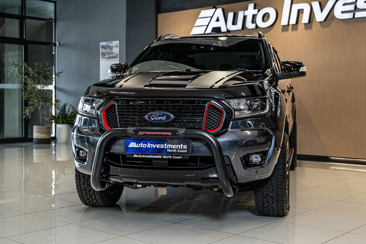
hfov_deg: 39.6
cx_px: 183
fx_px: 508
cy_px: 122
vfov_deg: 27.0
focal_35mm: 50
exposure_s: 1/160
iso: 500
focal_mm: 50
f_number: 4
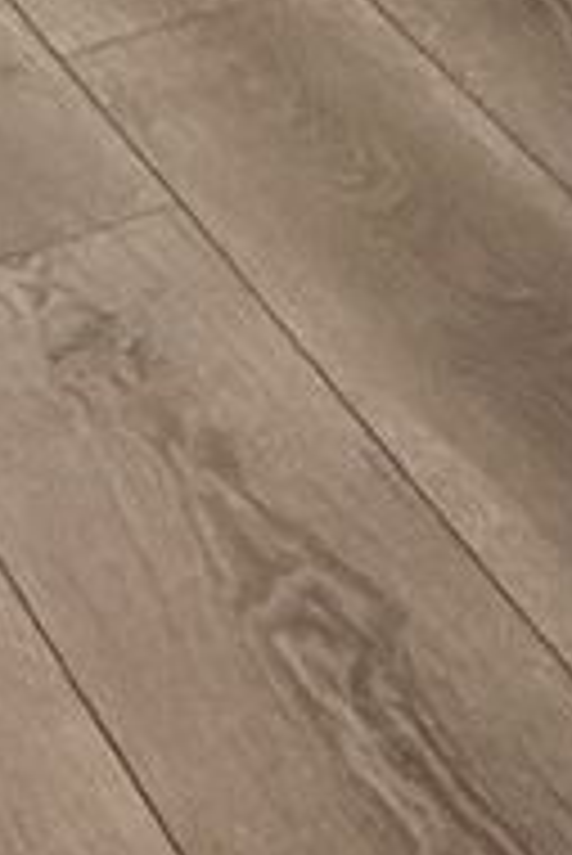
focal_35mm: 147
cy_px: -1404
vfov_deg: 11.0
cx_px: 1711
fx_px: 3497
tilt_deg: -3.2
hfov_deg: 8.0
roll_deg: -2.8
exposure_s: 1/60
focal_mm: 2.22
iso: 200
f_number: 2.2
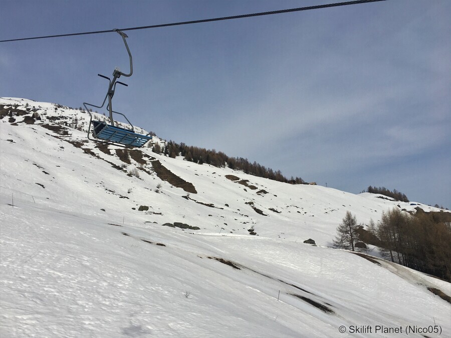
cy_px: 169
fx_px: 378
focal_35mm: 29
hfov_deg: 61.7
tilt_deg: +13.2
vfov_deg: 48.2
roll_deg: +4.4
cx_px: 226
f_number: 2.2
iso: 25
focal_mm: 4.15
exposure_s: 1/4049
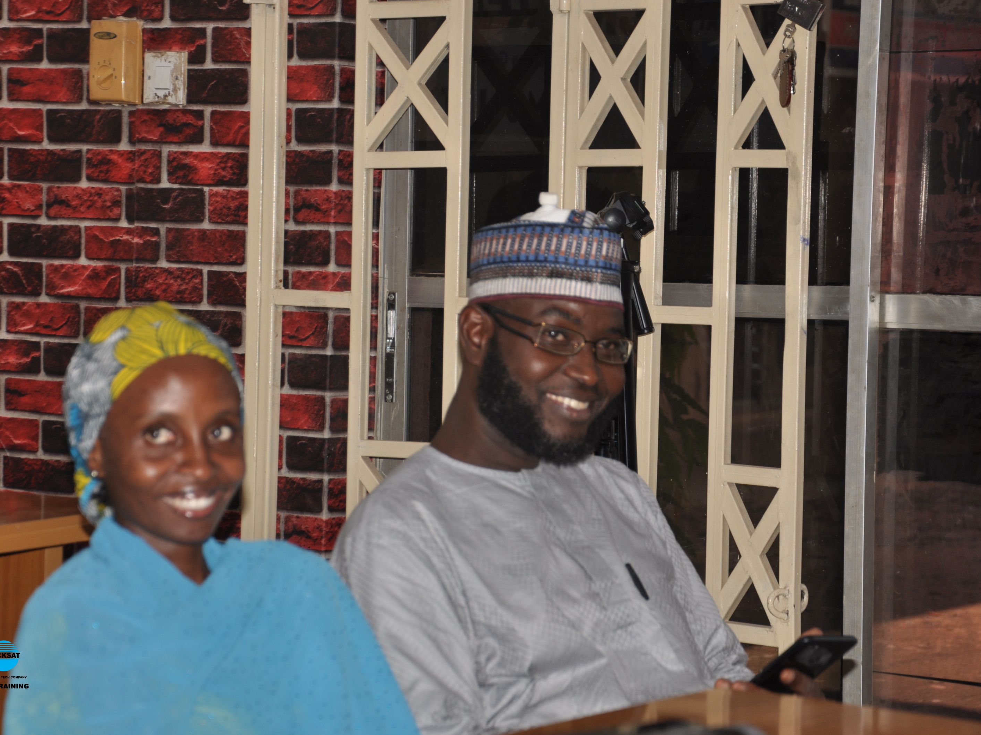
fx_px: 3061
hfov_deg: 18.2
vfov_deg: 13.7
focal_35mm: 108
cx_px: 433
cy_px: 367
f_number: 5.3
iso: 200
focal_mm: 66
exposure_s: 1/60
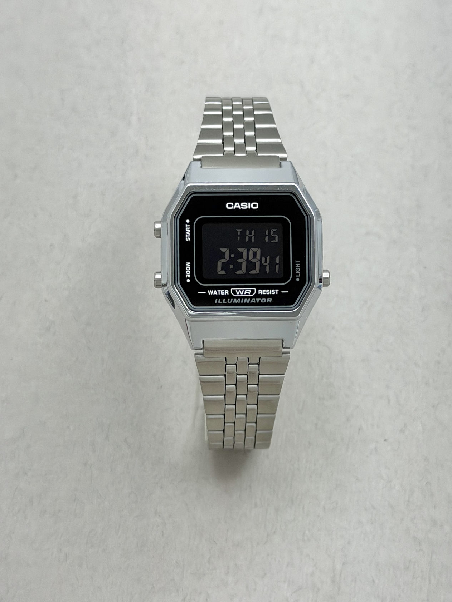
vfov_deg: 33.8
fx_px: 992
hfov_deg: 25.6
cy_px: 274
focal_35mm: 57
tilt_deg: -67.3
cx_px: 251
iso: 64
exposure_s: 1/249
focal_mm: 6.76
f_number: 1.78
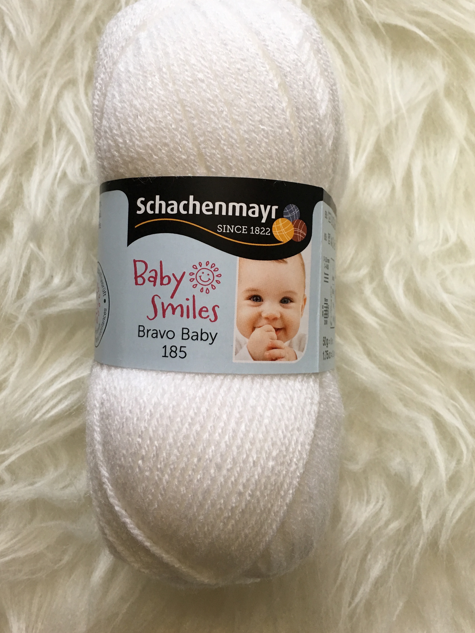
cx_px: 212
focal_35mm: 35
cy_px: 276
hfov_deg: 40.6
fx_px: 640
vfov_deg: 52.5
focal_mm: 4.15
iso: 64
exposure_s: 1/33
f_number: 2.2
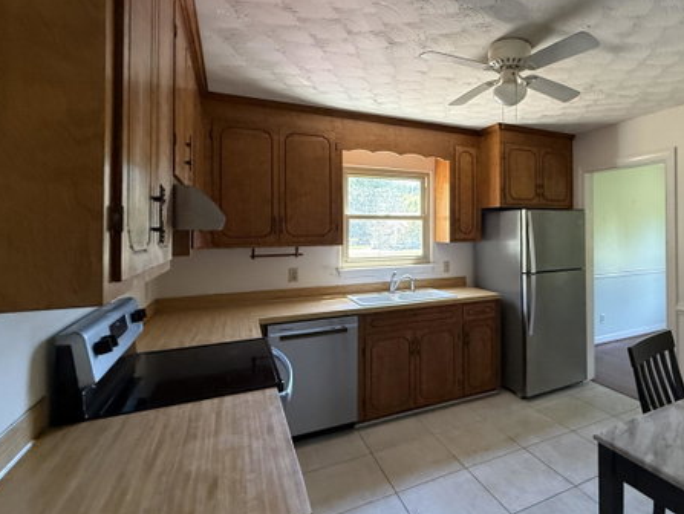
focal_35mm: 20
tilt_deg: +4.7
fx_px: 396
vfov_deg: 65.8
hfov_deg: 79.0
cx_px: 457
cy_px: 226
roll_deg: -1.1
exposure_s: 1/85
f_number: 2.2
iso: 320
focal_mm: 2.22
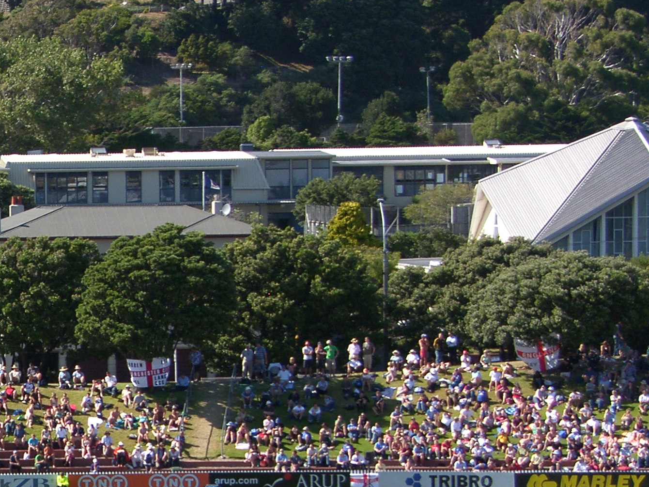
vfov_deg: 7.2
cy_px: 465
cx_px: -89
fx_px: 3881
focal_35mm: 207
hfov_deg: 9.5
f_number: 3.2
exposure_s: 1/1000
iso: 50
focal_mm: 22
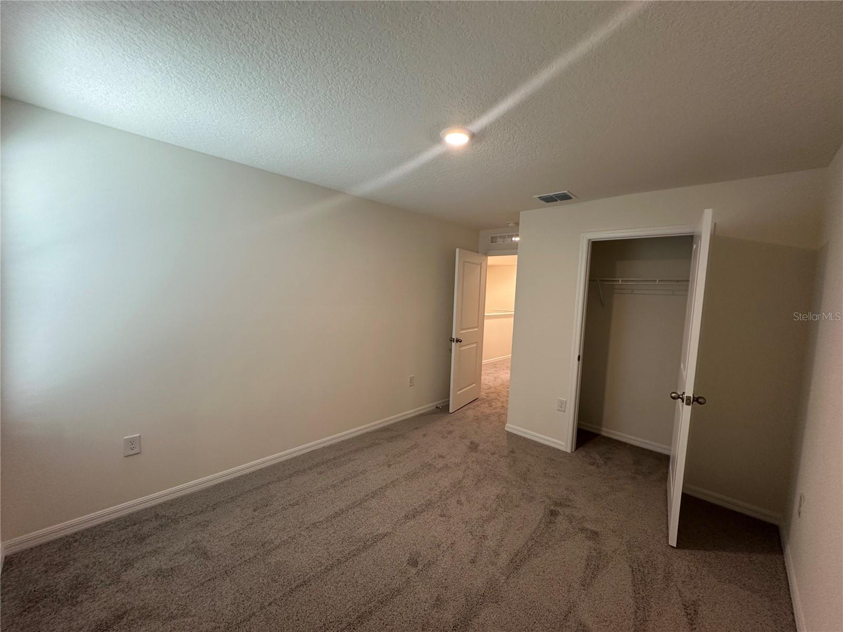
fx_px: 341
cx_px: 422
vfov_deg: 85.7
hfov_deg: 102.1
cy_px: 316
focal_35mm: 14
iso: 160
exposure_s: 1/60
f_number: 2.2
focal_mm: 2.22
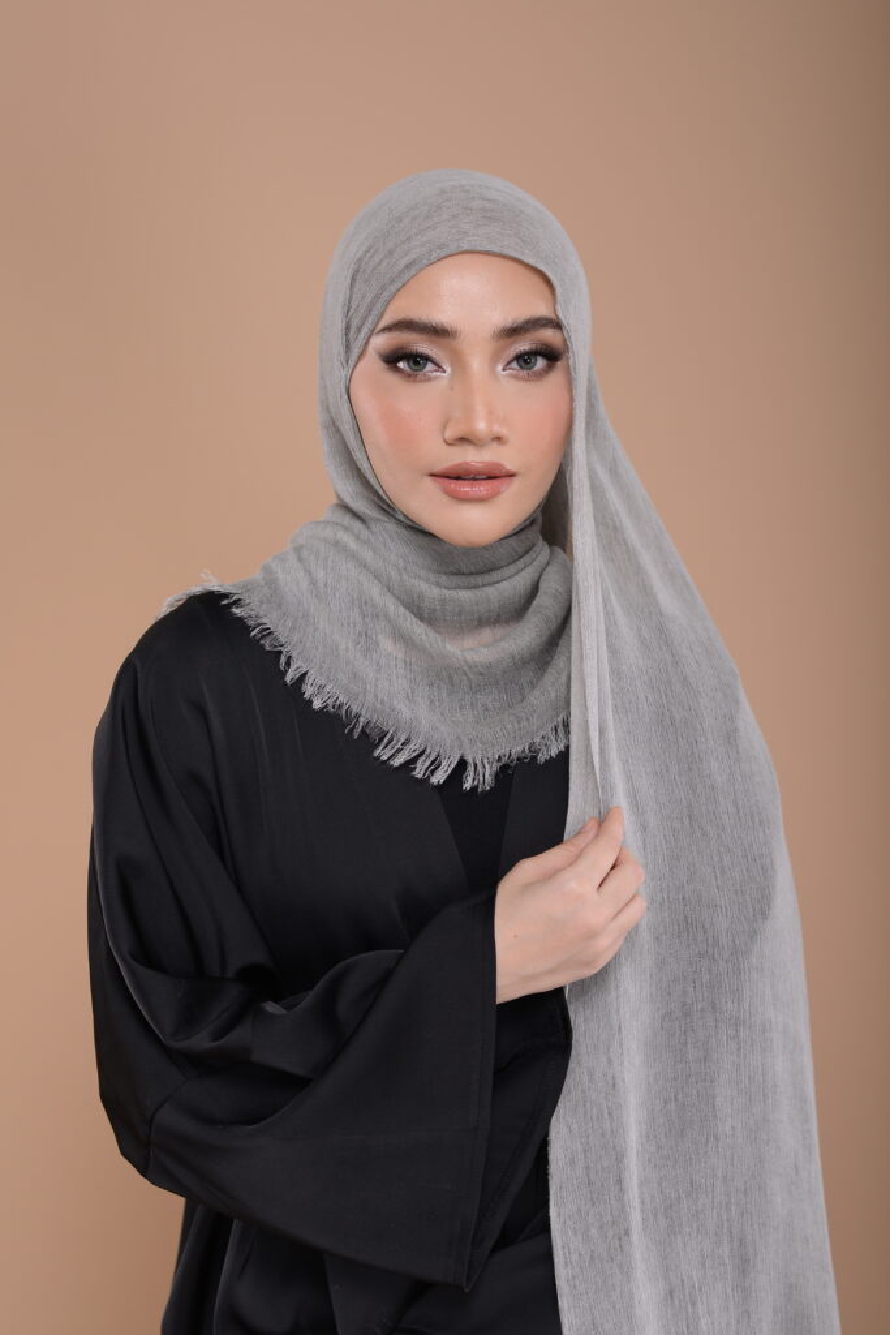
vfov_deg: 23.9
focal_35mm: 85
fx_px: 3151
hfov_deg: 16.1
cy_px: 668
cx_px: 445
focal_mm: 85
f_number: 5
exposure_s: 1/160
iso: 400
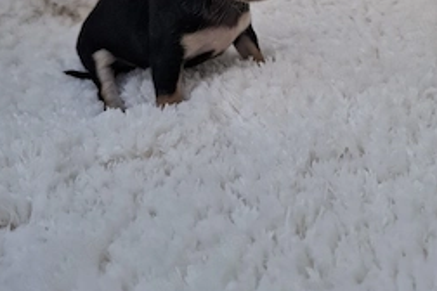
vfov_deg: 33.1
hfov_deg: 50.7
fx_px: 461
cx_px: 222
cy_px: 26
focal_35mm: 38
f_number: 1.8
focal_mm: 5.54
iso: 50
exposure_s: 1/100
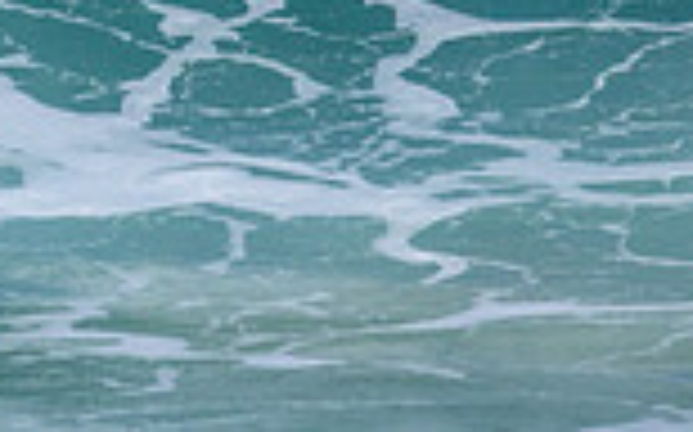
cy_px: -295
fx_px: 57958
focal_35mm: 3071
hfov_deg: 0.7
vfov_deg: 0.4
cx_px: -382
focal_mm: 800
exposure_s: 1/2000
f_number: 11
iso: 1600
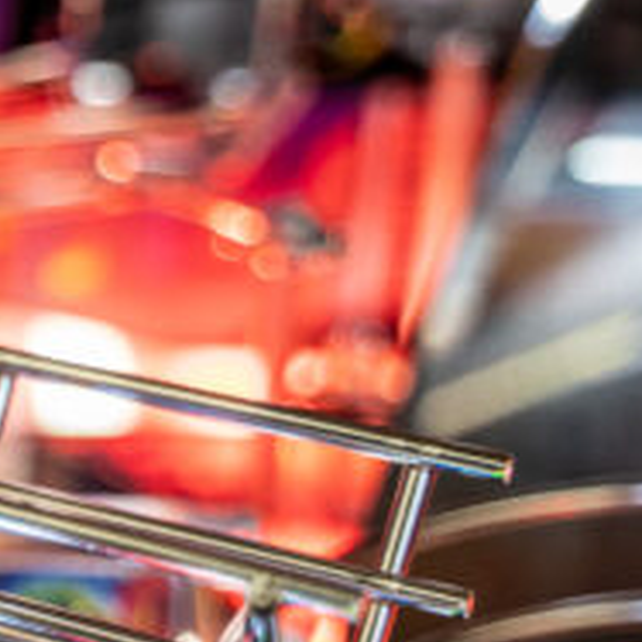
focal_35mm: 143
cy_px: 481
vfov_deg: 12.2
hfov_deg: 11.0
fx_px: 3001
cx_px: -663
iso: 800
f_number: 2.8
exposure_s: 1/80
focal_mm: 41
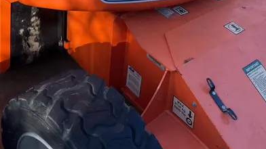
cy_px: -68
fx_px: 374
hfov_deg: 38.8
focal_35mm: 53
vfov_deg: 19.9
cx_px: 94
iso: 32
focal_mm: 4.2
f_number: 1.6
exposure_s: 1/1511
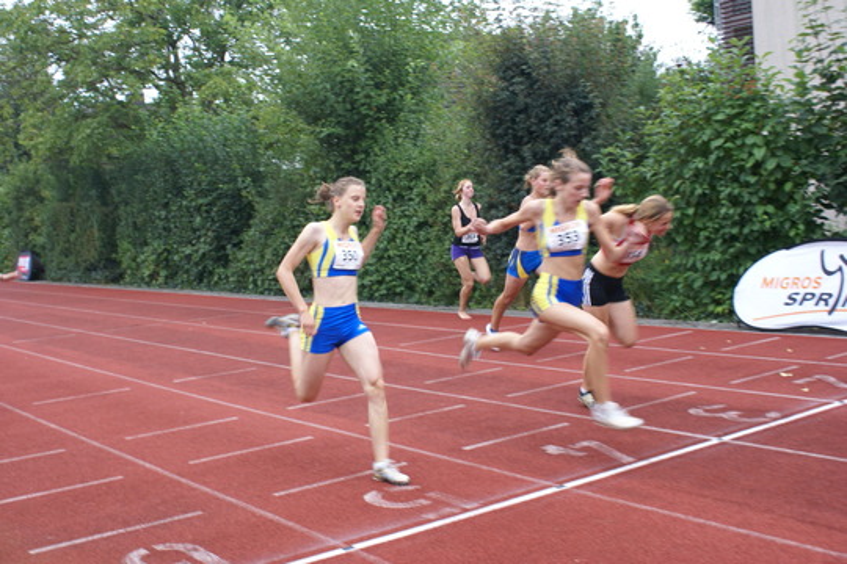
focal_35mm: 52
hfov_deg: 37.9
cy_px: 282
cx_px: 424
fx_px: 1235
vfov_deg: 25.8
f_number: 5.6
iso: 250
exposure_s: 1/125
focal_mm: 35
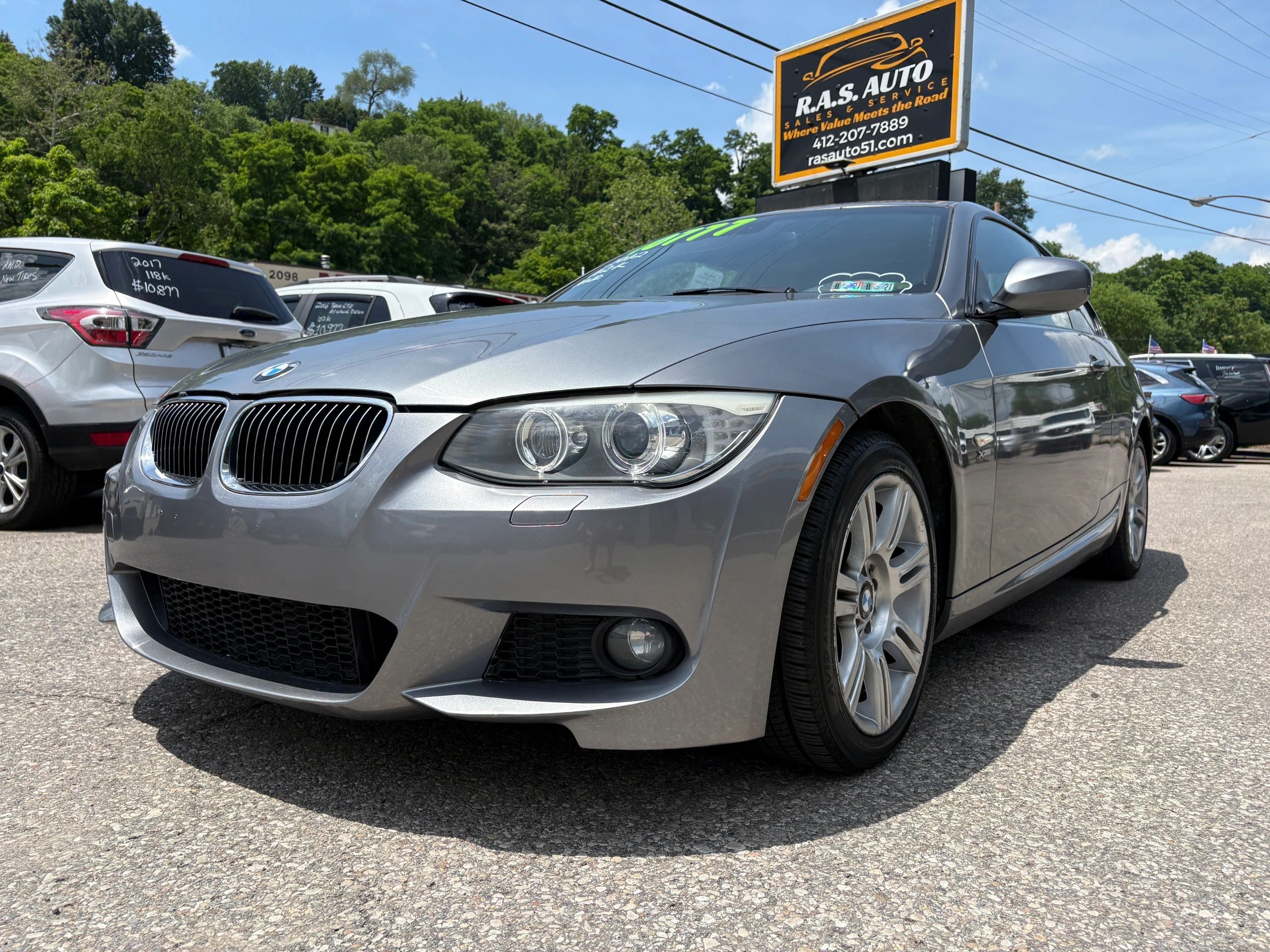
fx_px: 954
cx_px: 635
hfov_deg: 67.3
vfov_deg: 53.1
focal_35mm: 26
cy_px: 476
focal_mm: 5.96
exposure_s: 1/3125
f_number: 1.6
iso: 50
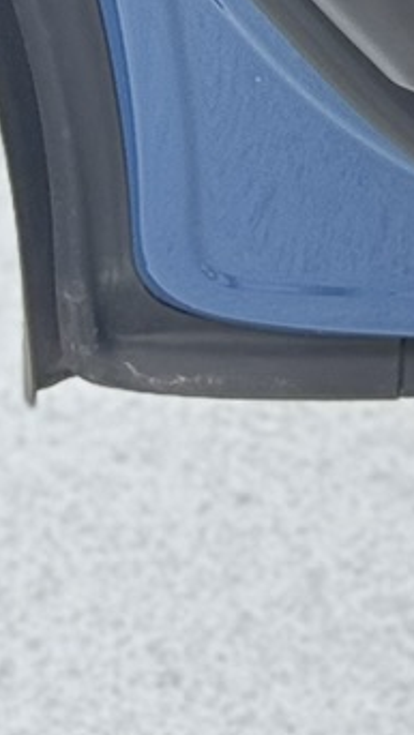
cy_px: -981
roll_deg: +0.5
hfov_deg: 7.2
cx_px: 1111
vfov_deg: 11.6
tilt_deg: -19.9
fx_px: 3044
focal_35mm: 156
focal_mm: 6.76
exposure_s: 1/305
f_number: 1.78
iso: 100
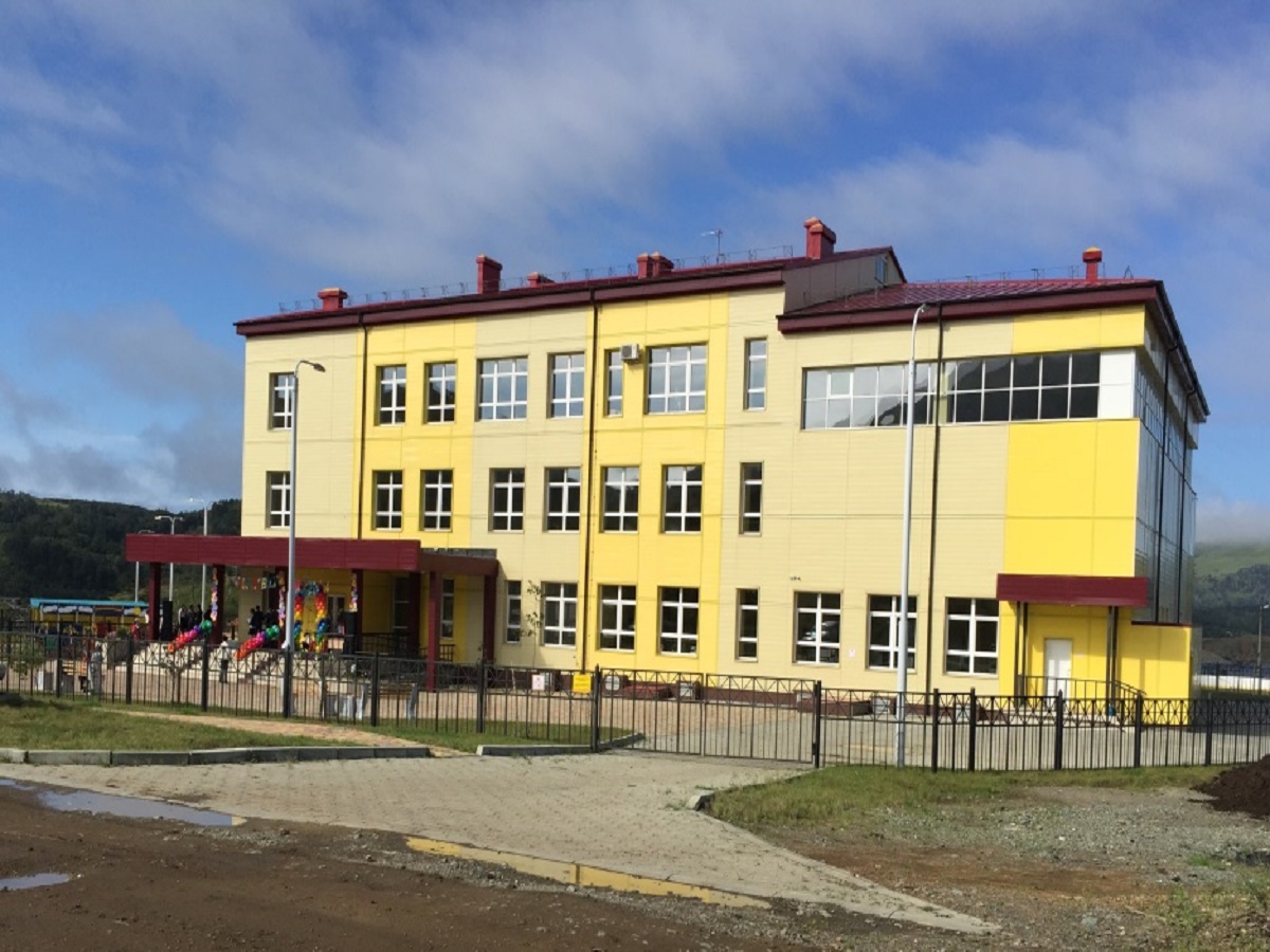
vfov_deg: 48.2
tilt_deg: +0.1
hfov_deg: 61.7
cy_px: 476
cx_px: 635
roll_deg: -2.9
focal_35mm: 29
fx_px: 1064
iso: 32
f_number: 2.2
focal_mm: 4.15
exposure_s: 1/2825
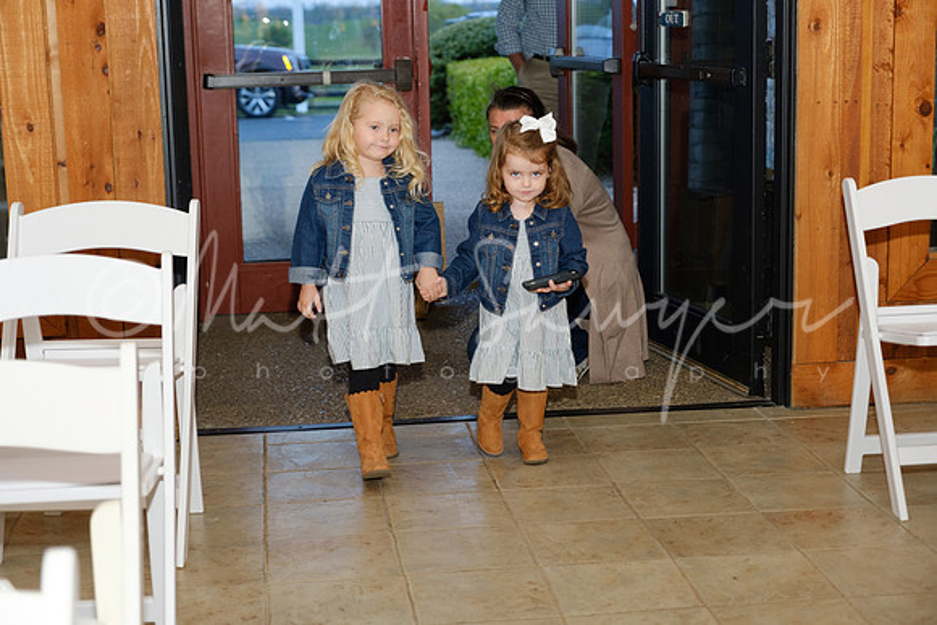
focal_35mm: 60
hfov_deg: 33.4
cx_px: 468
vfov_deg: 22.6
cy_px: 312
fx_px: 1562
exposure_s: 1/60
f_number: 2.8
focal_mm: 40.1
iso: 1250
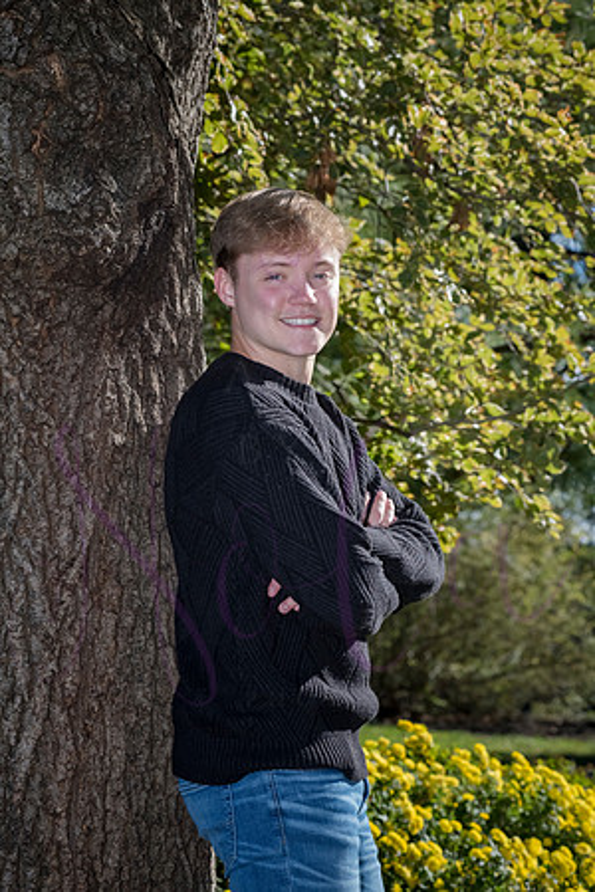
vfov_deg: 19.5
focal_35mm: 105
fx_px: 2603
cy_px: 446
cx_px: 298
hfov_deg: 13.0
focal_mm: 105
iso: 800
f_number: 10
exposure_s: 1/800
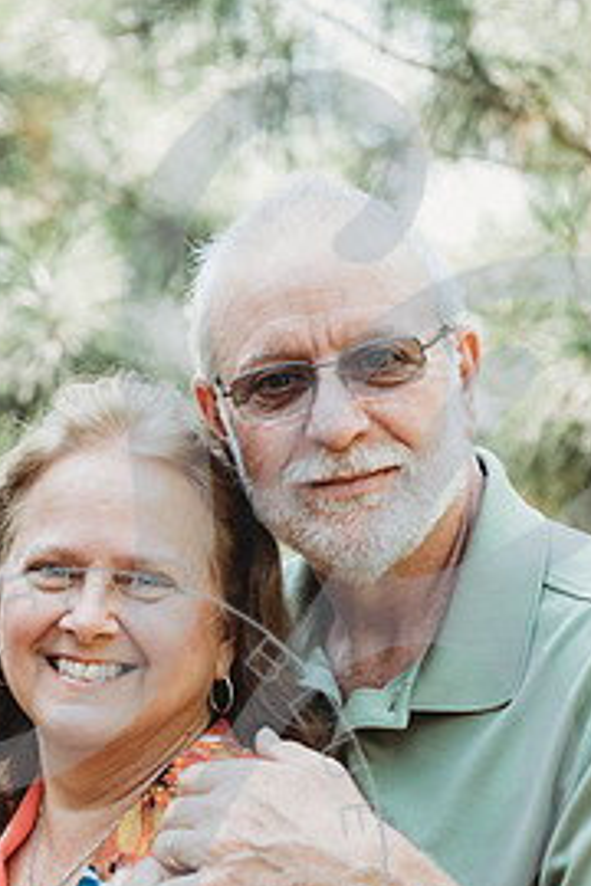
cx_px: 230
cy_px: 623
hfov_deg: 12.4
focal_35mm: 110
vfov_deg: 18.5
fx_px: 2709
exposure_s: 1/100
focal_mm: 66
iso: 200
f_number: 5
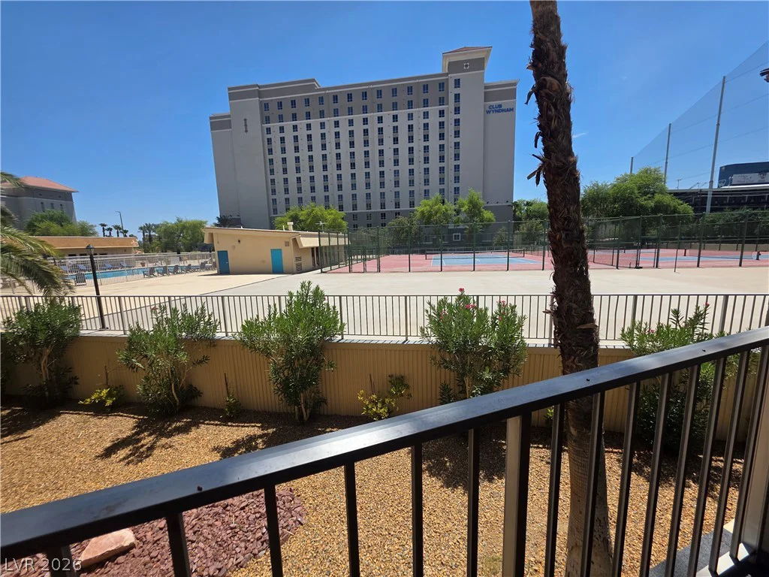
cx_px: 384
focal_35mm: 13
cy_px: 288
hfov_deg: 106.2
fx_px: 289
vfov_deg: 89.9
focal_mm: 2.2
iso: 40
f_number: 1.9
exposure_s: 1/2650
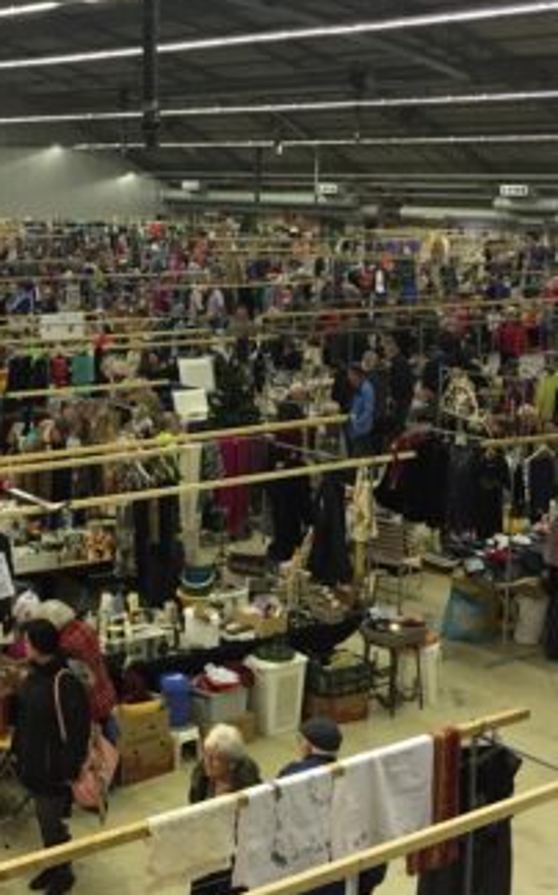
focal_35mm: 57
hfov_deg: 22.2
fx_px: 1389
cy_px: 359
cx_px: 61
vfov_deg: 35.6
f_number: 2.2
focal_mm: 4.15
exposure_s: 1/30
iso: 100
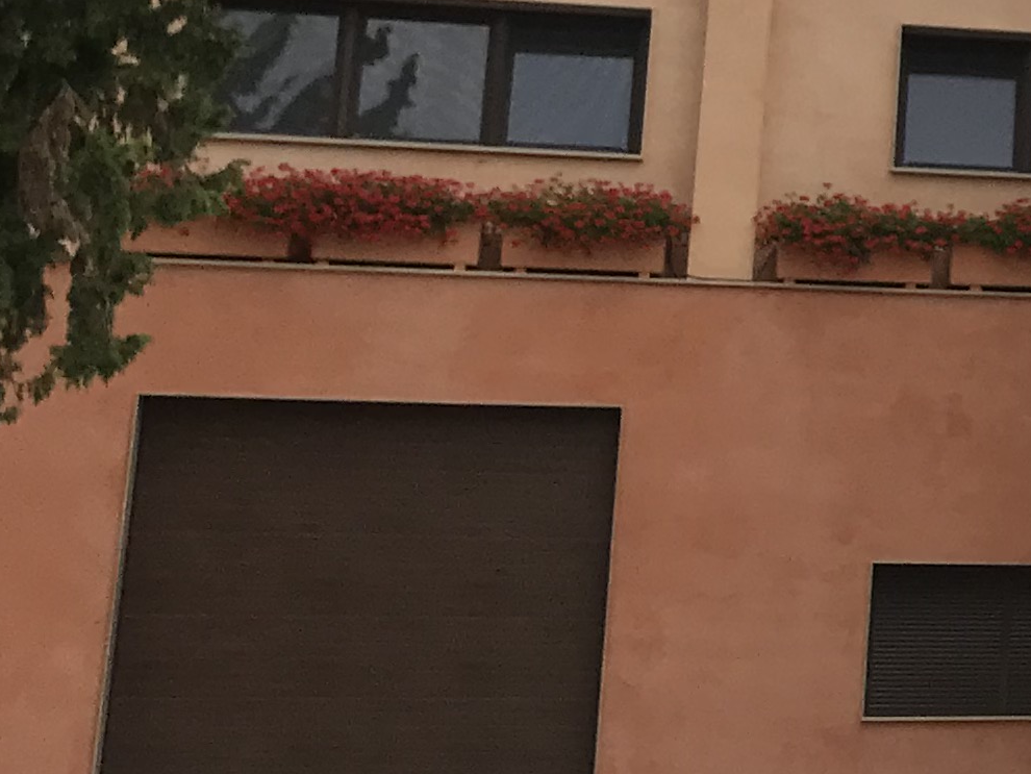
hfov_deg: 14.8
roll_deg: +1.0
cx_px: 1912
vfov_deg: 12.8
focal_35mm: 114
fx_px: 3396
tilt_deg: +15.5
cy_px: -9
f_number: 1.8
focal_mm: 3.99
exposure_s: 1/4566
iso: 20
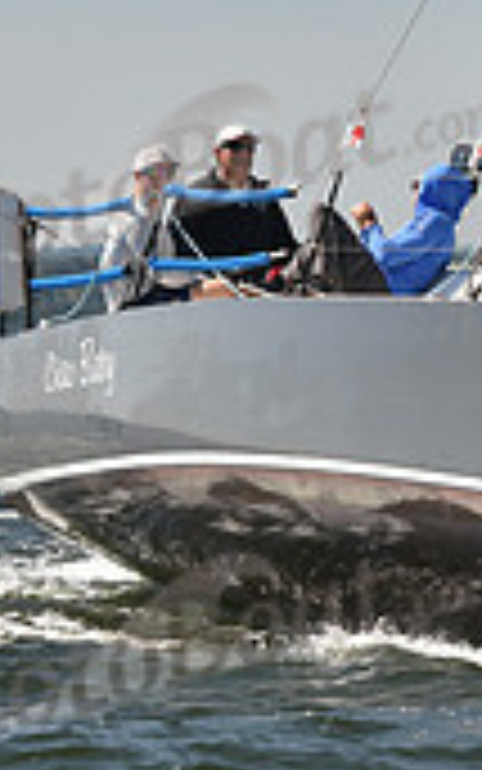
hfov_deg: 2.8
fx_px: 9786
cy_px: 349
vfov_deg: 4.5
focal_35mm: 466
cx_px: 748
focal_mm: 135
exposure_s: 1/800
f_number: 4
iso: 250
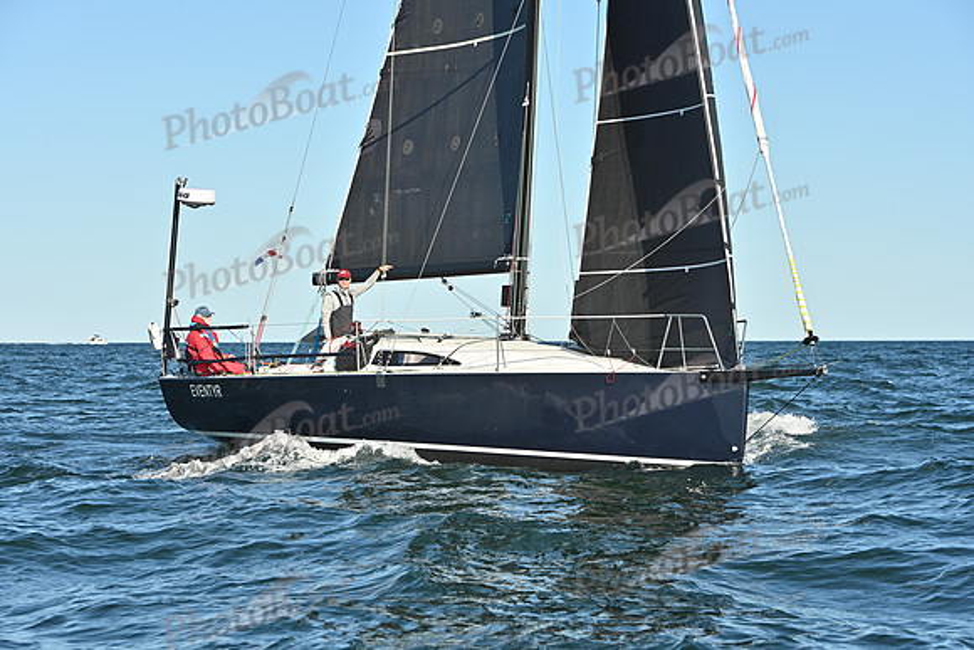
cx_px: 487
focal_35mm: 110
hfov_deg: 18.6
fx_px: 2977
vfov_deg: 12.5
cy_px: 325
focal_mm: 110
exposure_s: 1/1250
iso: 320
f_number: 7.1
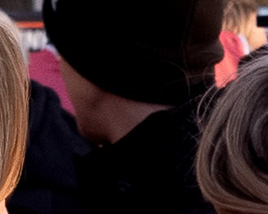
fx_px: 3700
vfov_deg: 3.3
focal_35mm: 467
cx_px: 284
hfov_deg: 4.1
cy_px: 59
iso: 800
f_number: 5
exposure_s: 1/1600
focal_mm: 18
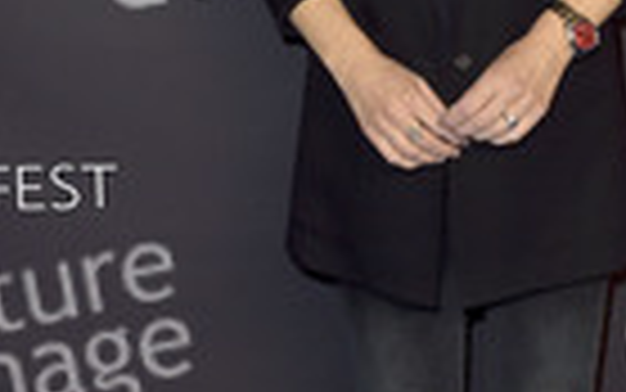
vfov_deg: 11.2
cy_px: 126
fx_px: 1997
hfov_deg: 17.7
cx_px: 453
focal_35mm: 117
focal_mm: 40
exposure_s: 1/250
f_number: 6.3
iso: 250
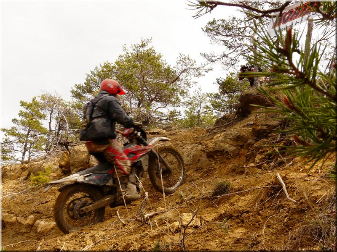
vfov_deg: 30.9
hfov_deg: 40.4
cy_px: 126
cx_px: 168
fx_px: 458
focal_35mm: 47
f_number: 6.3
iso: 100
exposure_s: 1/250
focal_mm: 7.7
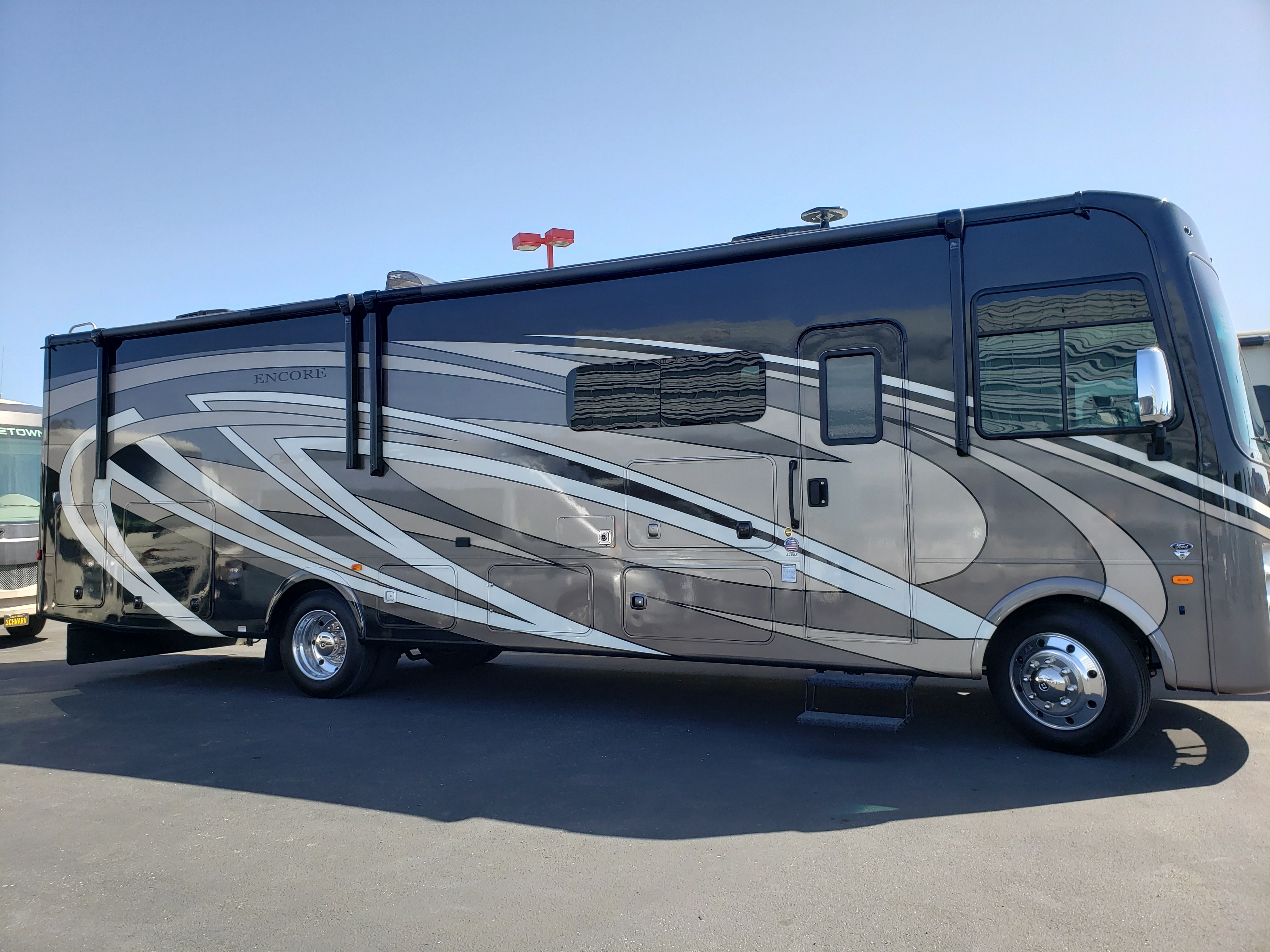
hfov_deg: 67.3
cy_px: 476
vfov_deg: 53.1
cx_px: 635
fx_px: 954
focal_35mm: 26
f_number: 2.4
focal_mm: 4.3
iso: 50
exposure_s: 1/909
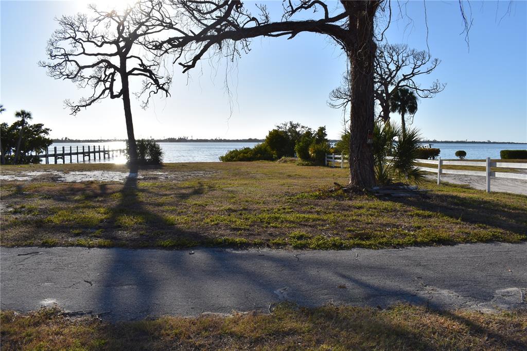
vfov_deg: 47.9
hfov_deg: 67.4
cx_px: 264
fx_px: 395
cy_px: 176
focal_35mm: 27
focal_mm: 18
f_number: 11
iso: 100
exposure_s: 1/200
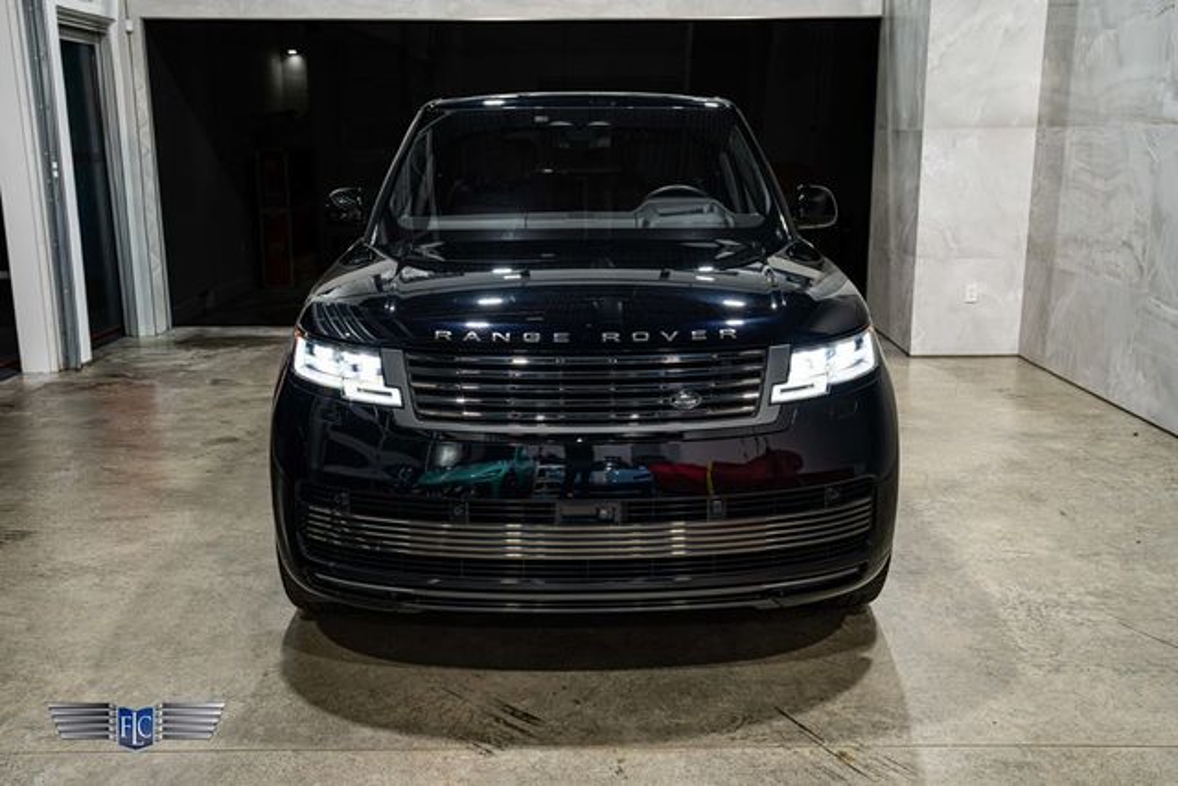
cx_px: 589
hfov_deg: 54.1
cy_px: 393
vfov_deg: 37.6
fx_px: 1154
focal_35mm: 35
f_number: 5
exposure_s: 1/60
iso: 1600
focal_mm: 35
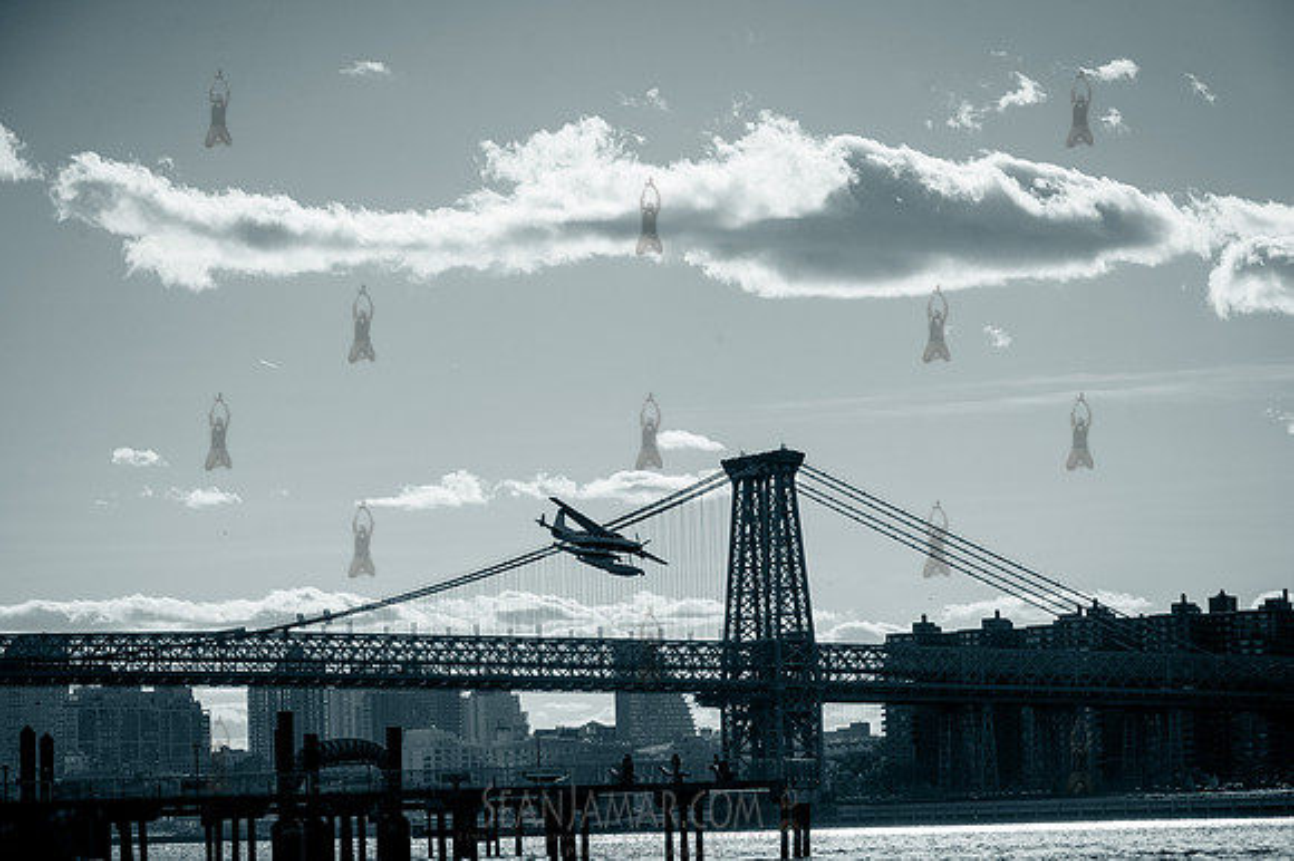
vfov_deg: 10.4
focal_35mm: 132
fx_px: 4738
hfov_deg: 15.6
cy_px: 430
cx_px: 647
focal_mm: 131
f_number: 9
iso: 1000
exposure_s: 1/8000
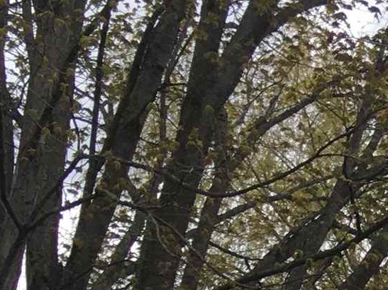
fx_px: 1827
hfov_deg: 9.9
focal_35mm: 163
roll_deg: -2.8
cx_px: 1058
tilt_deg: +9.7
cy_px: 622
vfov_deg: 8.5
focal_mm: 4.15
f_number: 2.2
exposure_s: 1/999
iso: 25
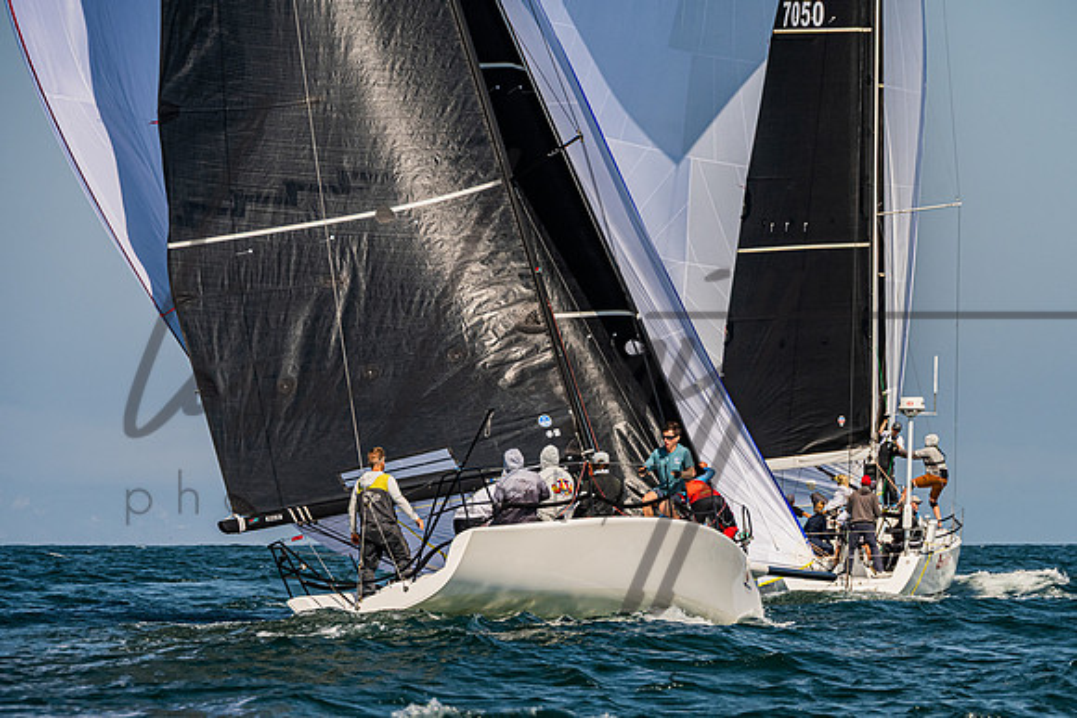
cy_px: 464
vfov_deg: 5.7
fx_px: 7184
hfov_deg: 8.6
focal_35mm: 240
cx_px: 621
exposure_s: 1/2500
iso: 500
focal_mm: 185
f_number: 8
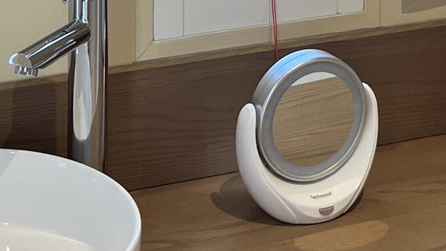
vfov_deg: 9.9
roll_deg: +0.3
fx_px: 1301
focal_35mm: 110
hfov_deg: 19.5
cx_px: 229
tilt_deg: -5.3
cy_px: -307
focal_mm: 5.1
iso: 100
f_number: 1.6
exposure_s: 1/122
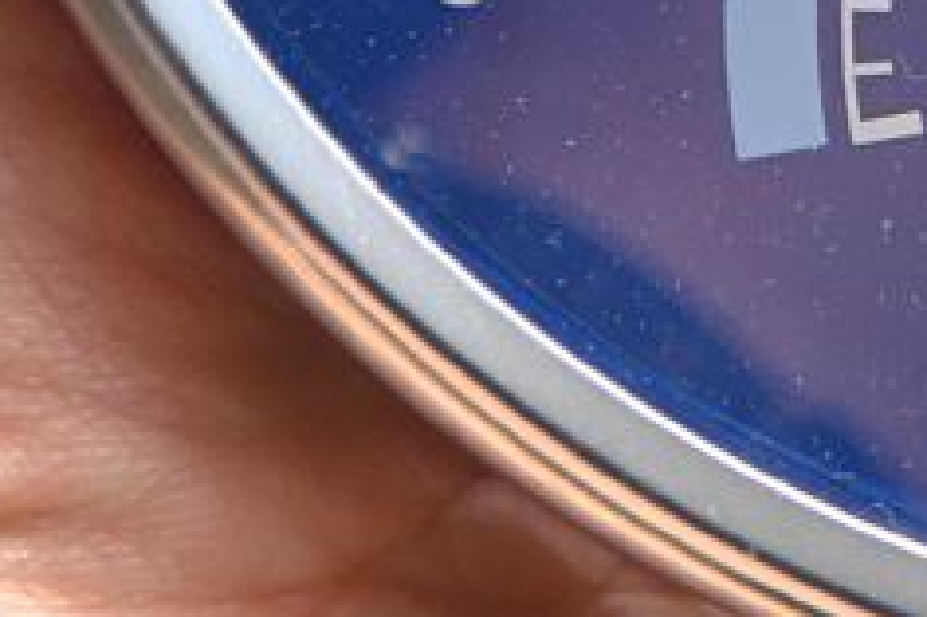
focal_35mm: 356
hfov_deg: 5.7
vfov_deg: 3.8
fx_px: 9160
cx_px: 1599
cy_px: -853
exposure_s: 1/1000
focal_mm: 70
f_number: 5
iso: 320
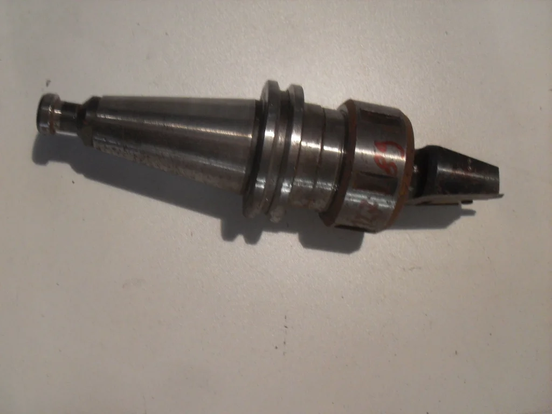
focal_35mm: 37
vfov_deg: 38.7
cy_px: 207
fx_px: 590
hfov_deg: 50.1
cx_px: 276
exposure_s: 1/15
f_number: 2.8
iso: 200
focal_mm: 6.3
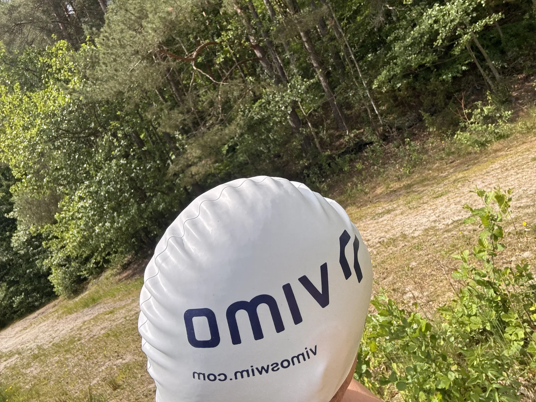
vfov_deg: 58.9
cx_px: 268
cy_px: 201
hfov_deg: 73.9
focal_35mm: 23
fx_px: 356
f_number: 1.9
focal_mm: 2.69
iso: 25
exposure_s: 1/1125
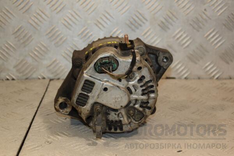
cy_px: 78
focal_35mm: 72
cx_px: 117
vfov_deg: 18.9
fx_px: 468
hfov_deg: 28.1
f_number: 5.6
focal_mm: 48
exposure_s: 1/200
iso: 800
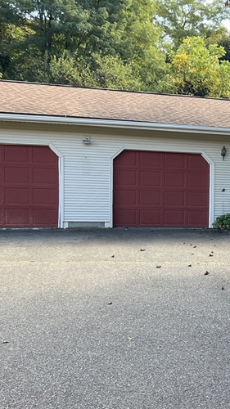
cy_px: 246
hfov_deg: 19.6
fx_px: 629
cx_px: 273
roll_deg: -1.0
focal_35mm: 58
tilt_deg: -5.7
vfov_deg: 35.9
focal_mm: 5.7
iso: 40
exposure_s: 1/268
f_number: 1.5
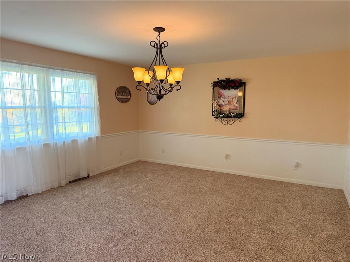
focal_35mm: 24
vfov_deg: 56.8
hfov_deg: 71.6
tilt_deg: -4.1
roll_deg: -1.1
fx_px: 243
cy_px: 131
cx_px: 175
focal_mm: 6.76
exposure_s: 1/60
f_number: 1.78
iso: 320
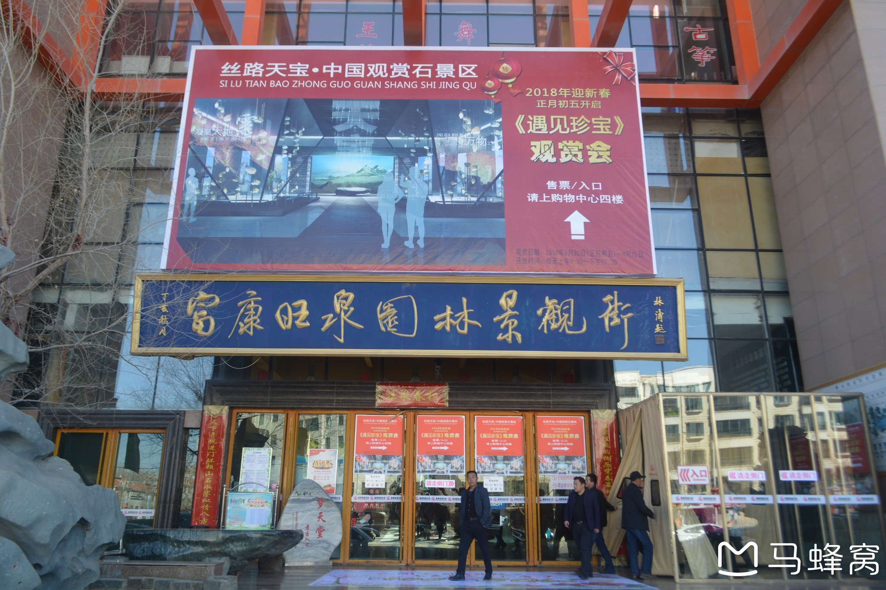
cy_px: 295
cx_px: 443
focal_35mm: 27
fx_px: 664
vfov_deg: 47.9
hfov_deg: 67.4
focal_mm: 18
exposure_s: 1/160
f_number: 6.3
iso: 200
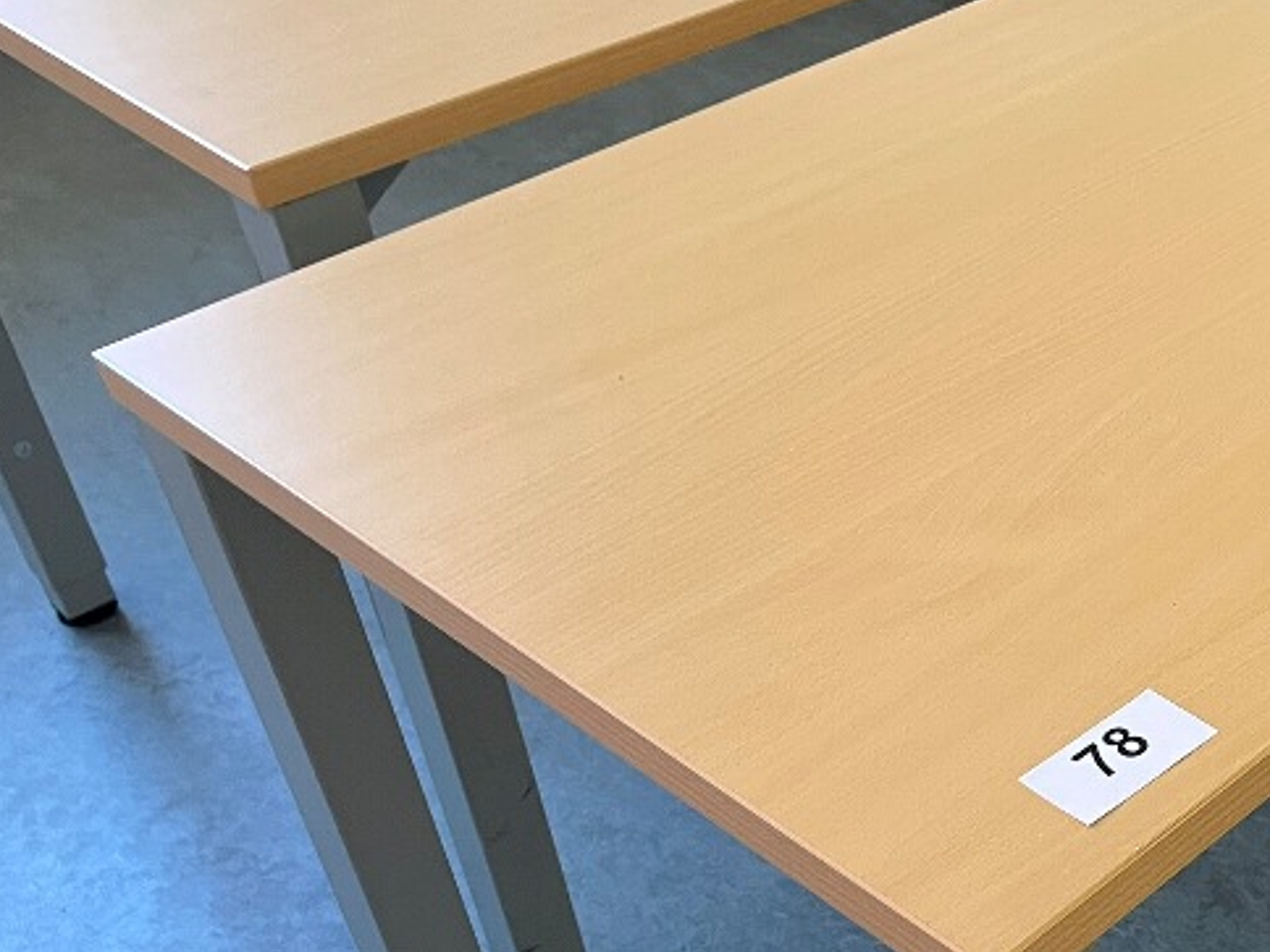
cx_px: 1315
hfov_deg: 31.8
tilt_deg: -37.9
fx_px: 2018
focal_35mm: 55
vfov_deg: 26.3
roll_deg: -0.4
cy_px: 684
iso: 125
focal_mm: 5.1
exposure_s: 1/91
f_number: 1.6
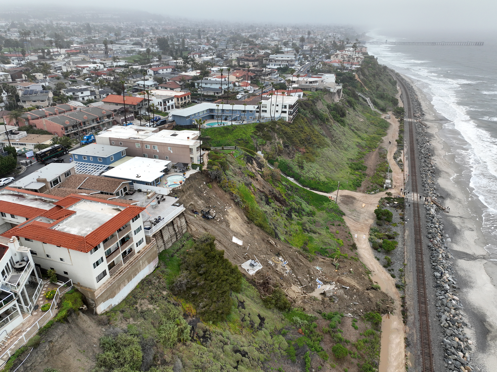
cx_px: 248
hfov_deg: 71.6
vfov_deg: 56.8
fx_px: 344
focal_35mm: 24
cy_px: 186
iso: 100
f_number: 2.8
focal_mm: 12.29
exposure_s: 1/500
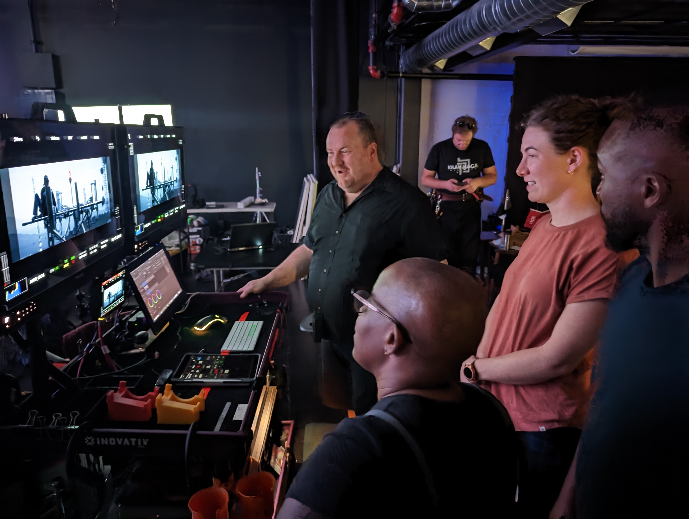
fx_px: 478
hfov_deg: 71.5
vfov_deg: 56.9
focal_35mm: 24
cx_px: 344
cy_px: 260
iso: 2242
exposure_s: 1/30
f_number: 1.85
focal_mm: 6.81
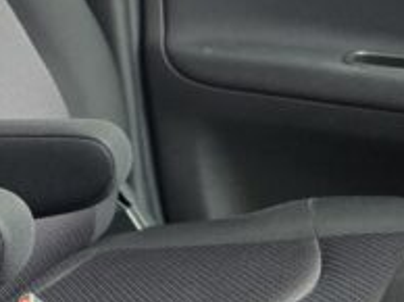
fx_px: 1107
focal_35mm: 95
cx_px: -187
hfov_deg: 18.5
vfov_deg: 15.5
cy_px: 137
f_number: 1.8
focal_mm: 5.4
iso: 400
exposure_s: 1/100
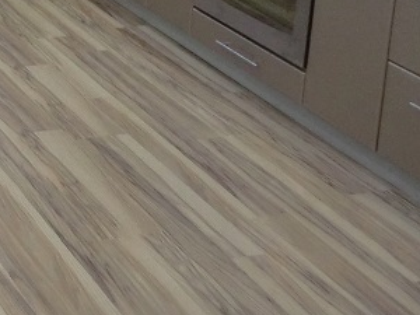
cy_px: -182
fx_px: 971
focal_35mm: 80
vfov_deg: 16.5
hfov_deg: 21.6
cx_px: -154
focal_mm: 4.3
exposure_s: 1/60
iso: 250
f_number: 3.2
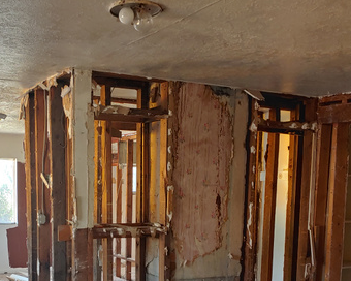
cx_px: 110
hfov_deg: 39.7
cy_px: 246
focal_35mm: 46
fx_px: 478
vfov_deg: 31.4
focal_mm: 4.23
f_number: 1.5
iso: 50
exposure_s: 1/60
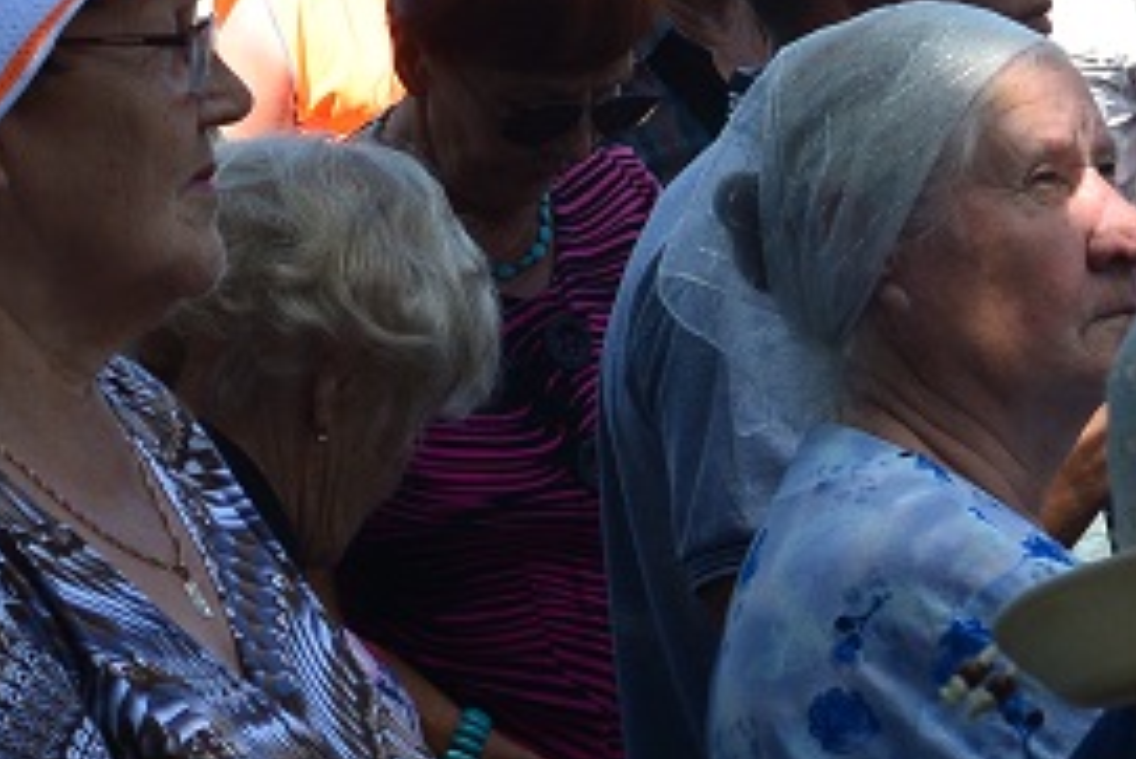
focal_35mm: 174
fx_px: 5493
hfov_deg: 11.8
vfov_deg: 7.8
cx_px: 298
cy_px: -149
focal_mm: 22.1
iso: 110
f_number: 5
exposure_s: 1/250
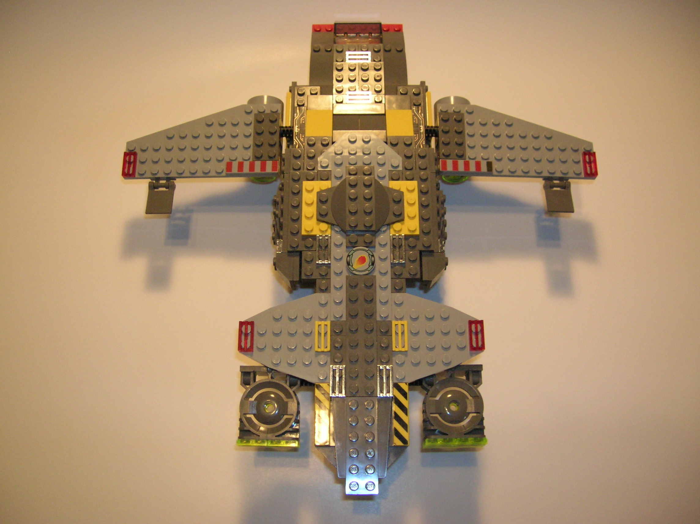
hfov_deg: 54.0
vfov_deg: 41.7
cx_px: 350
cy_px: 262
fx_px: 687
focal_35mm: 34
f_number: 2.9
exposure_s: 1/24.2
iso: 200
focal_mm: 5.7
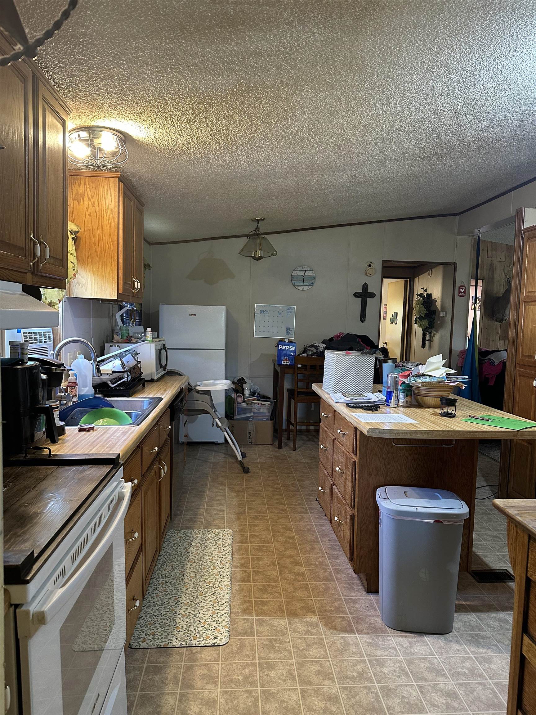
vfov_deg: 71.6
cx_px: 268
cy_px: 358
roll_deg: -0.9
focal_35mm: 24
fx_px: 495
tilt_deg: -3.2
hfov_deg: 56.8
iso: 320
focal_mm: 6.86
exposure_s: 1/60
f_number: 1.78
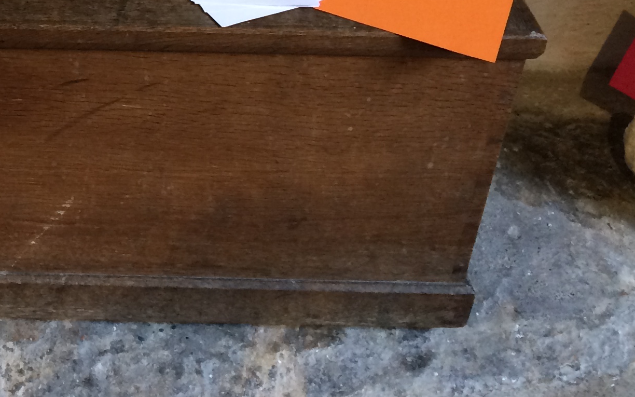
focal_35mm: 82
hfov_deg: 23.0
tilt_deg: -32.6
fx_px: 1419
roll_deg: +0.6
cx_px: -136
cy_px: -211
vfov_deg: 14.7
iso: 125
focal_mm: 4.15
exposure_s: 1/33
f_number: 2.2
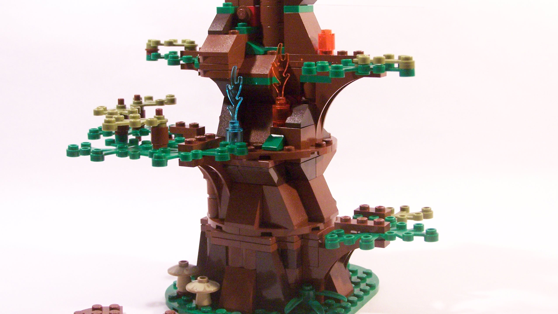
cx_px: 278
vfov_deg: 21.4
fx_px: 829
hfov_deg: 37.2
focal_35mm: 56
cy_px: 145
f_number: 4
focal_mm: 8.5
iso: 400
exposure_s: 1/30
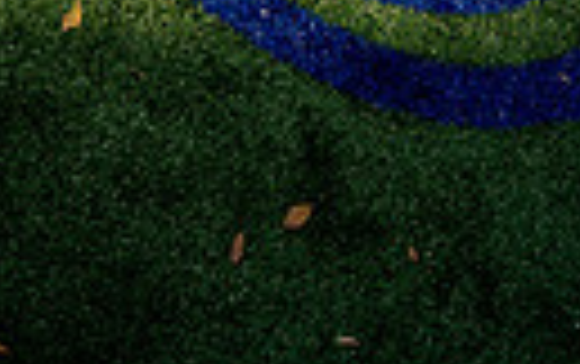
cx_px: 45
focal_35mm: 71
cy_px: -571
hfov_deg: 27.8
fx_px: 1124
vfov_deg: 12.8
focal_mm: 20
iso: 100
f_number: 8
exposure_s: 1/250
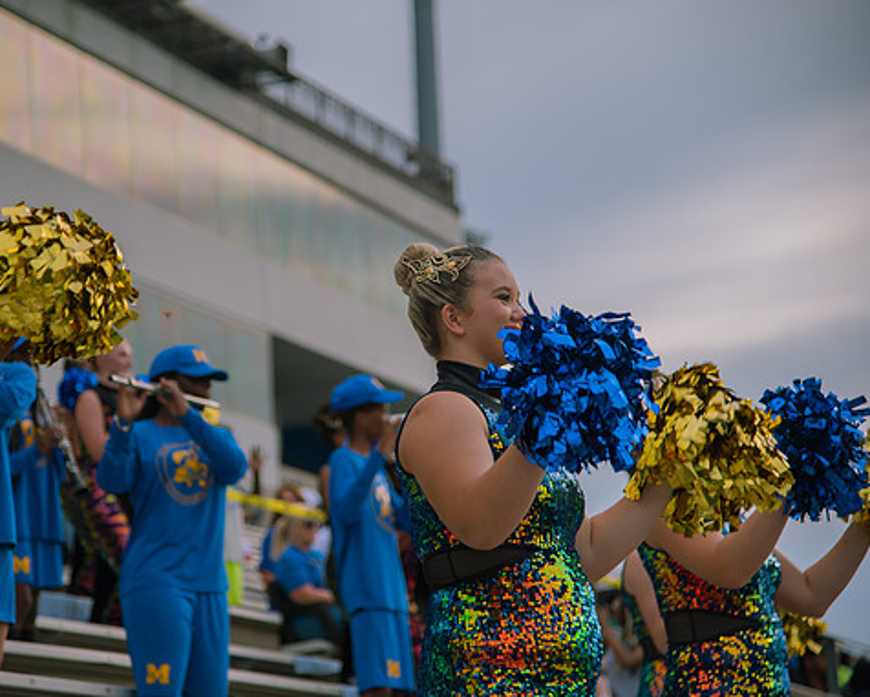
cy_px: 351
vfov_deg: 13.8
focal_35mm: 112
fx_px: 2884
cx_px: 362
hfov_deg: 17.1
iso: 100
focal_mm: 98
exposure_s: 1/400
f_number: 4
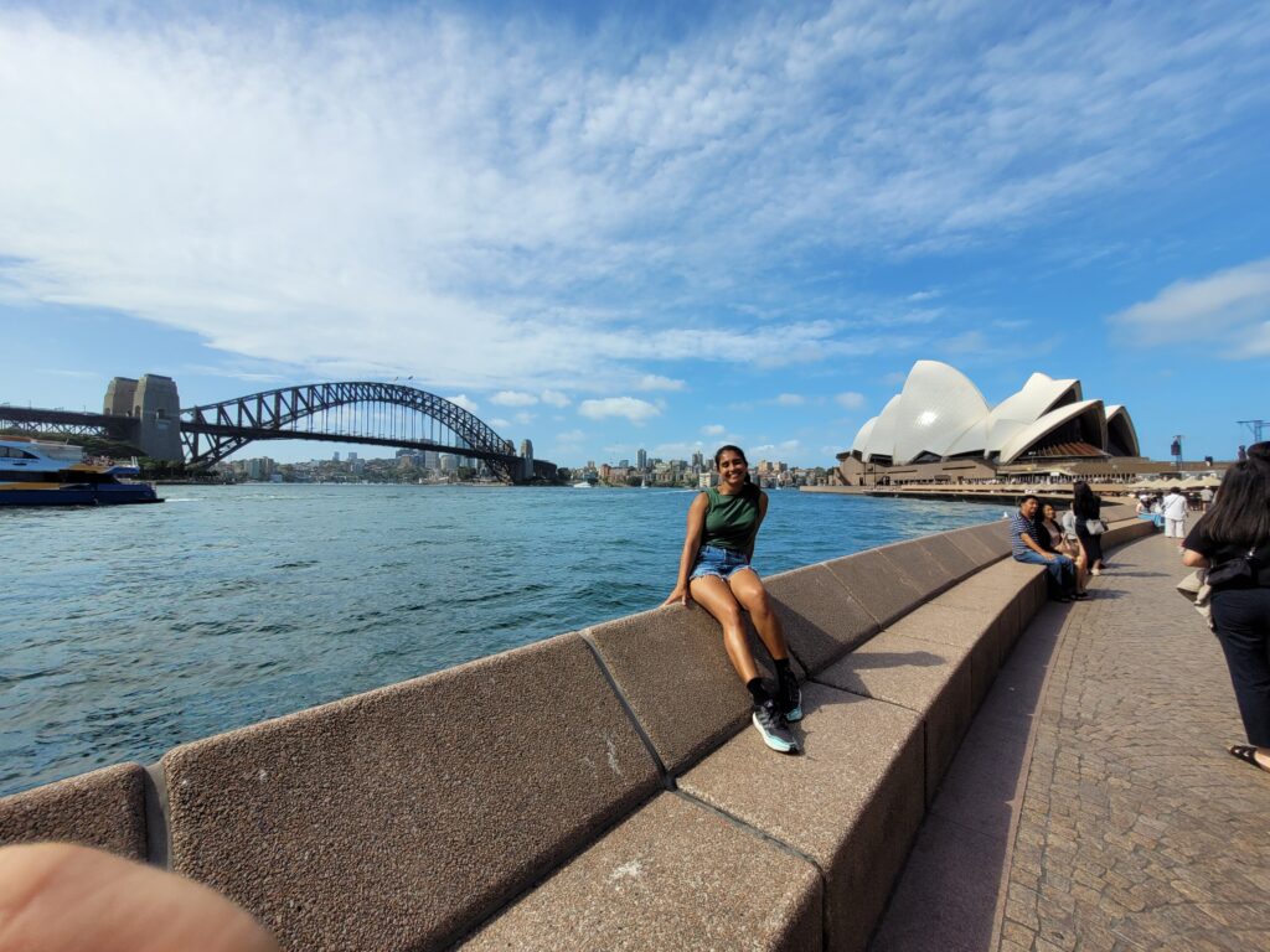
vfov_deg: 89.9
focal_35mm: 13
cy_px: 476
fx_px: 477
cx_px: 635
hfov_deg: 106.2
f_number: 2.2
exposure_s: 1/1824
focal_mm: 1.74
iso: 40
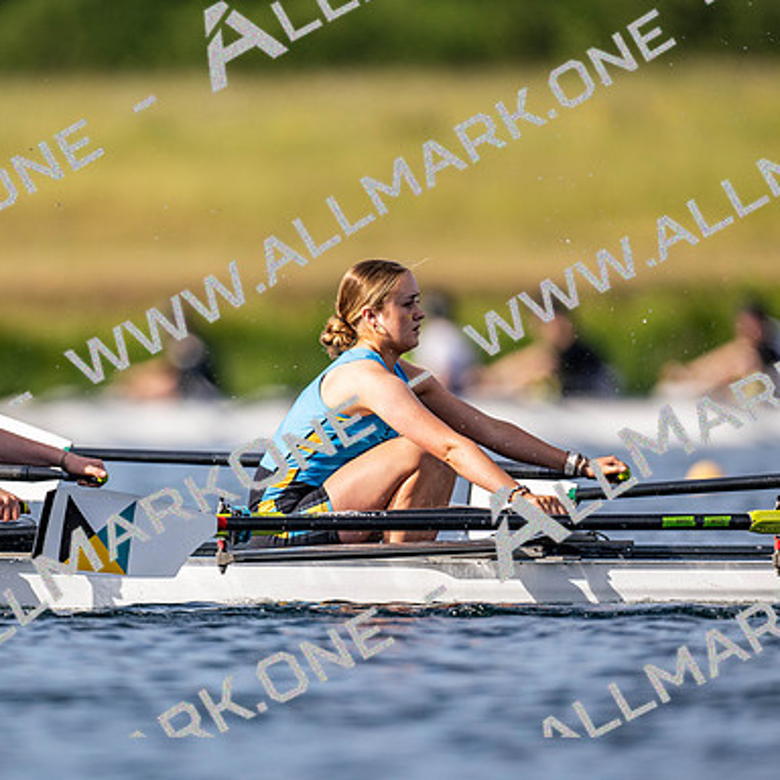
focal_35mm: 770
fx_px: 19630
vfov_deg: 2.3
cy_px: 390
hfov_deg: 2.3
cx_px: 315
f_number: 4
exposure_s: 1/2500
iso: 250
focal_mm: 600
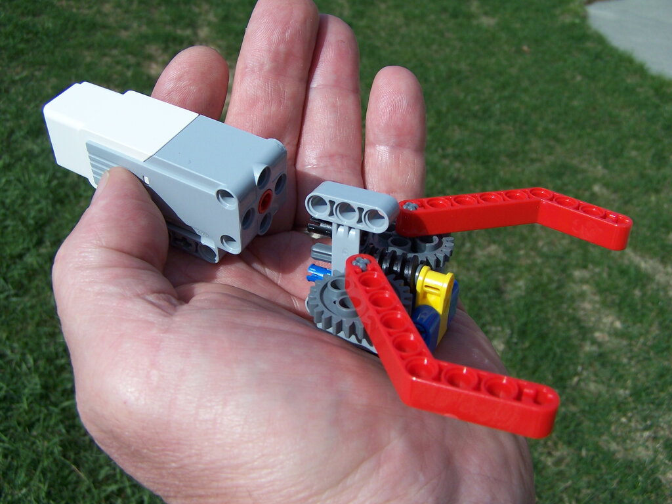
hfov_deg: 49.0
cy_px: 252
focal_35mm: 38
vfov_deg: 37.7
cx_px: 336
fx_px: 738
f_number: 4
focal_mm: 6.3
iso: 80
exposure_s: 1/800
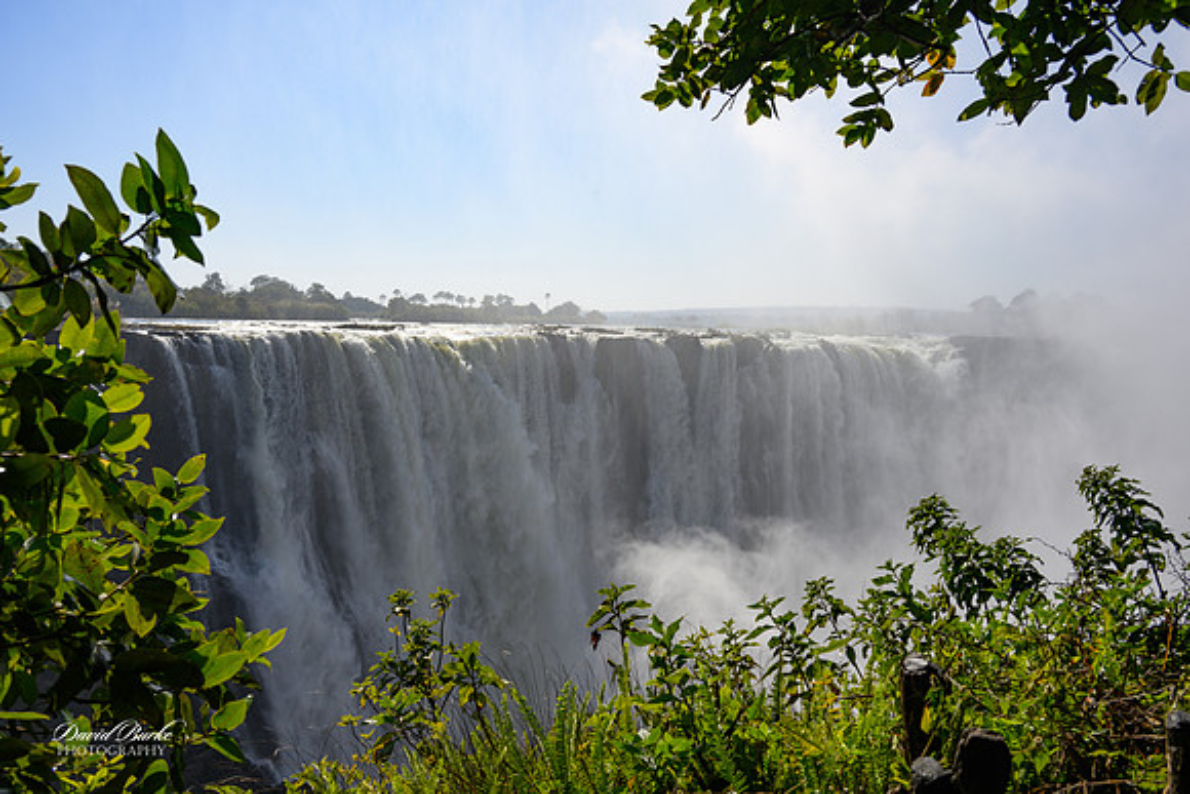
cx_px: 595
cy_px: 397
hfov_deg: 68.4
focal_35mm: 26
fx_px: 876
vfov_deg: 48.8
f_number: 7.1
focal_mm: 26.5
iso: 80
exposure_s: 1/500
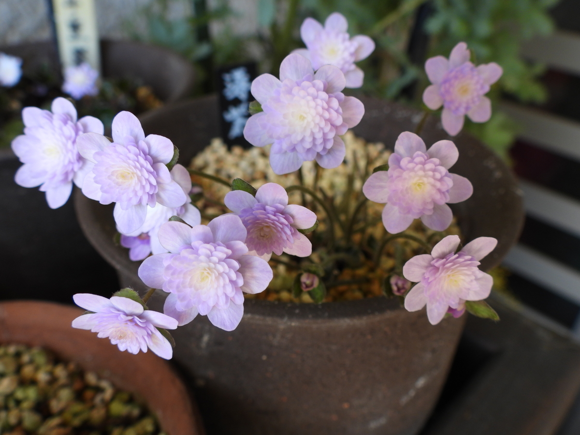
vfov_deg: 46.8
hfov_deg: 60.0
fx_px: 503
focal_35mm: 30
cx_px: 290
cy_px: 218
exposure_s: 1/60
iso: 100
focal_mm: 5.4
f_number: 3.2
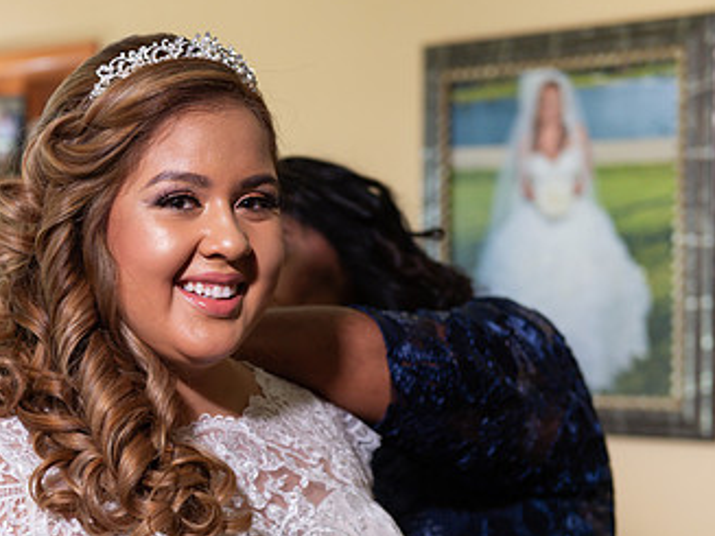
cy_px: 392
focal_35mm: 99
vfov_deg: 14.9
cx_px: 142
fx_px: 2044
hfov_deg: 19.6
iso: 400
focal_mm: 58
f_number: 3.2
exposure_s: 1/60
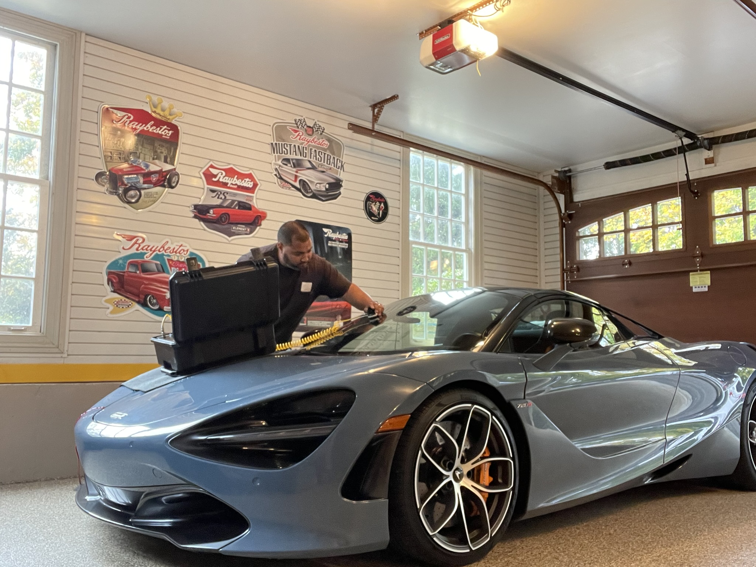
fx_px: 655
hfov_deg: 60.0
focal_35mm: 30
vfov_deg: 46.8
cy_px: 284
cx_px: 378
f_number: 2.2
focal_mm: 2.71
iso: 320
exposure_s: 1/30
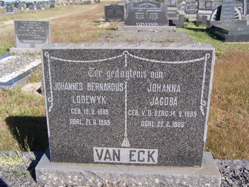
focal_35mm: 38
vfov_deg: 37.7
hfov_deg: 49.0
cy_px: 94
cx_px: 124
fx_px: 273
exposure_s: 1/750
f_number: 4
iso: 80
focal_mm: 6.3
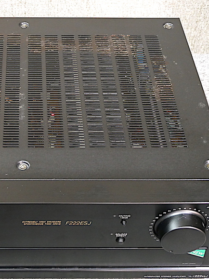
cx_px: 21
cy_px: 133
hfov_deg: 19.8
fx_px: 588
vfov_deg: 26.7
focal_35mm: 73
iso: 200
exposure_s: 1/2.5
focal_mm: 7.8
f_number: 3.9
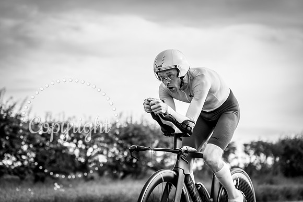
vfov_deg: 15.7
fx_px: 732
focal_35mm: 87
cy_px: 101
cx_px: 152
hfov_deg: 23.4
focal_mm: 87
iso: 100
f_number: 3.2
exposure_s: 1/1000
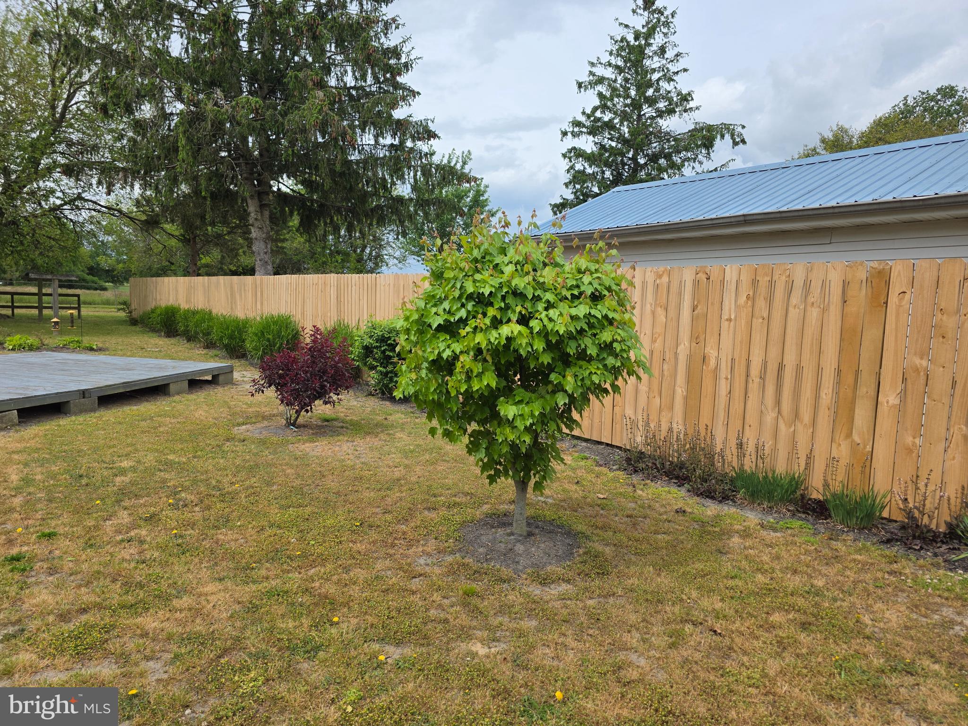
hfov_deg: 73.9
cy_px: 363
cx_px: 484
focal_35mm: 23
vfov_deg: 58.9
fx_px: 643
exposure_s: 1/5958
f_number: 1.7
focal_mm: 6.3
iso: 80
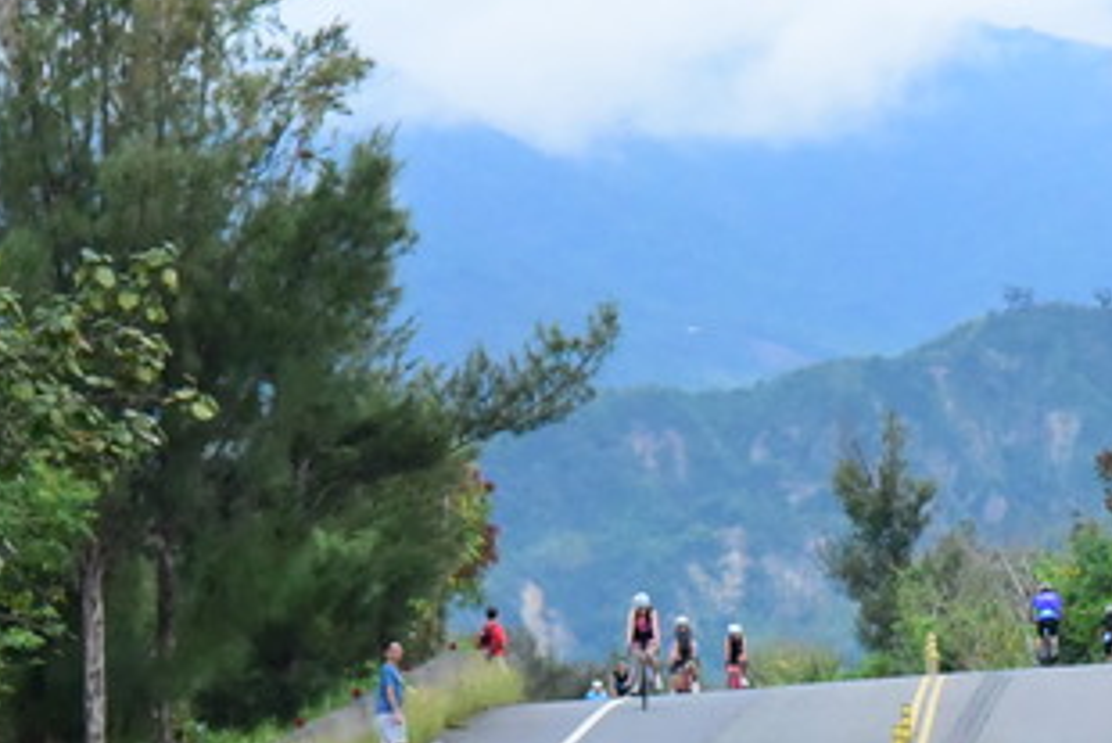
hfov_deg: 5.3
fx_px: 12052
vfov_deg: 3.5
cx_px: 768
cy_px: 906
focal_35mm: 390
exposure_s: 1/4000
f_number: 10
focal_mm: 155
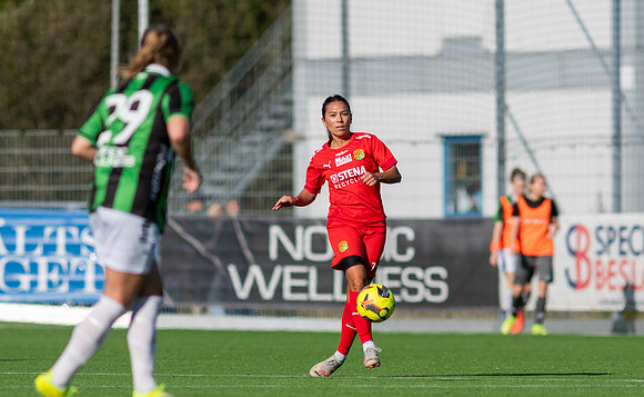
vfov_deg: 1.9
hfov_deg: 3.1
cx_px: 362
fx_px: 12048
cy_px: 241
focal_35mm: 689
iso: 100
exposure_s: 1/2000
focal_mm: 300
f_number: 3.2
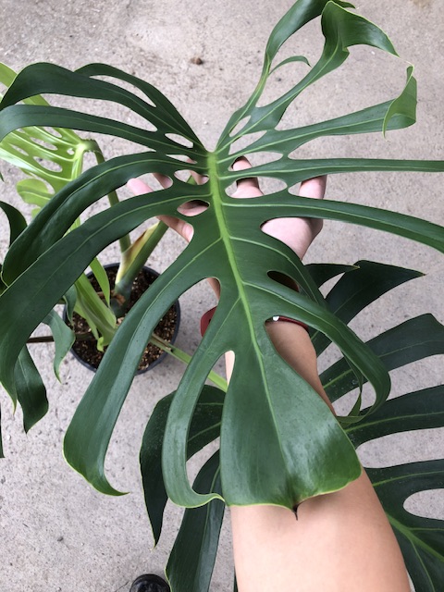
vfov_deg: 63.4
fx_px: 479
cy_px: 296
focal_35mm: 28
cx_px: 222
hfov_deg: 49.7
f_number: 1.8
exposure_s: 1/120
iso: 25
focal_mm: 3.99
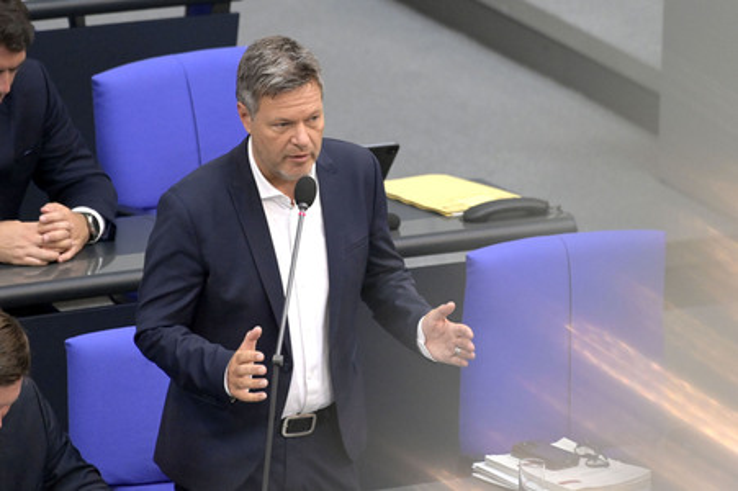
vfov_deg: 3.1
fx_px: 9013
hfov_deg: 4.7
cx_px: 369
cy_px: 246
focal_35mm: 440
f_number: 5.6
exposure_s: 1/400
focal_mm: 440
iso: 8000
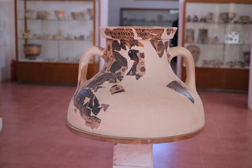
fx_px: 371
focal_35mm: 53
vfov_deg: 25.5
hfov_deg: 37.5
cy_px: 84
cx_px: 126
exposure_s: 1/125
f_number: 2
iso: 320
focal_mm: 35
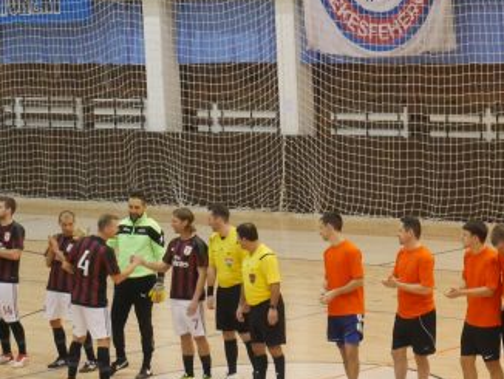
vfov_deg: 8.8
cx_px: 337
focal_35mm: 169
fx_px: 2462
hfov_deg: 11.7
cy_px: 152
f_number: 5.4
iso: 2500
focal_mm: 30
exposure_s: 1/60
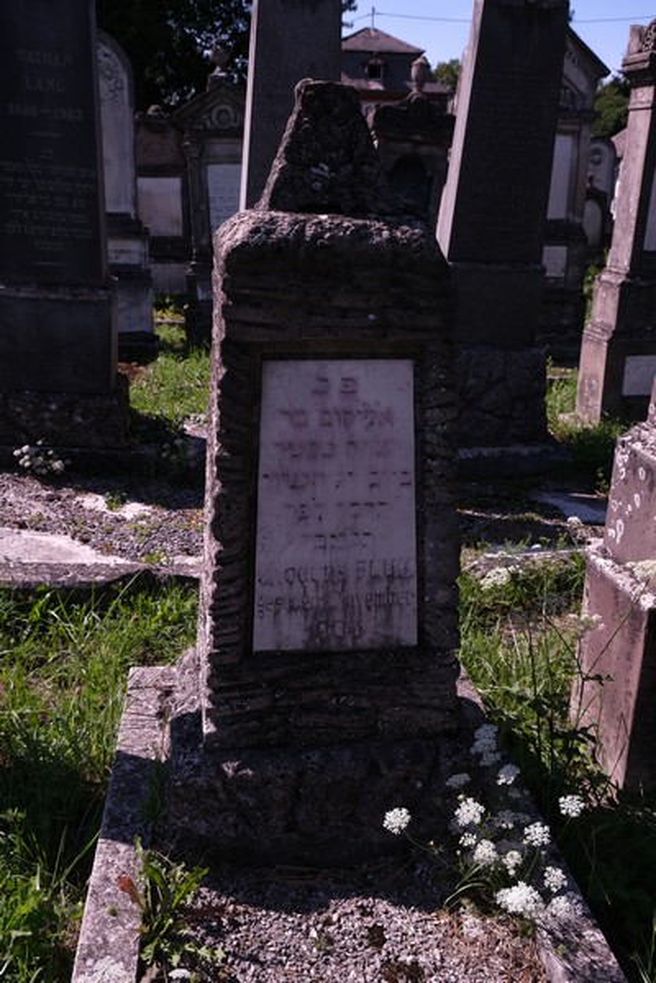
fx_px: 875
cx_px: 328
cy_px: 492
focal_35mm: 32
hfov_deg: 41.1
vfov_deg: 58.7
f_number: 5.6
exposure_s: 1/300
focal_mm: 21.4
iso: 80
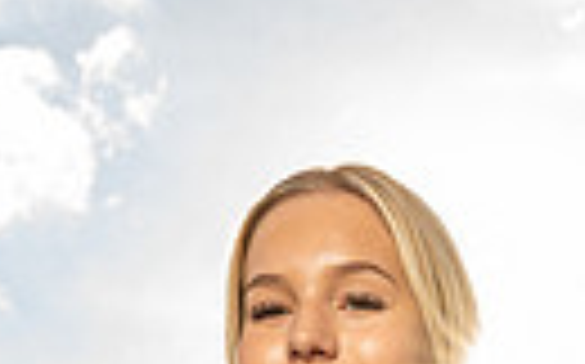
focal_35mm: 134
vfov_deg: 8.6
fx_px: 2135
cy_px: 962
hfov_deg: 15.6
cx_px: 387
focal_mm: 38
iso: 500
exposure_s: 1/250
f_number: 11
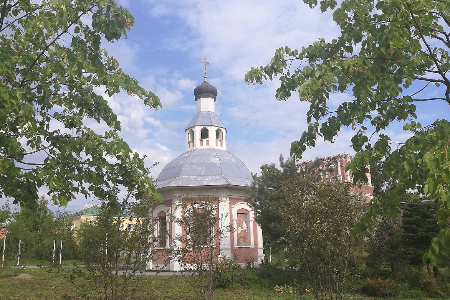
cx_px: 221
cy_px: 150
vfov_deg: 40.0
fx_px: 413
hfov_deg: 57.2
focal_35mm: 33
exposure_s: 1/638
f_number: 2.2
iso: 50
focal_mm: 4.5
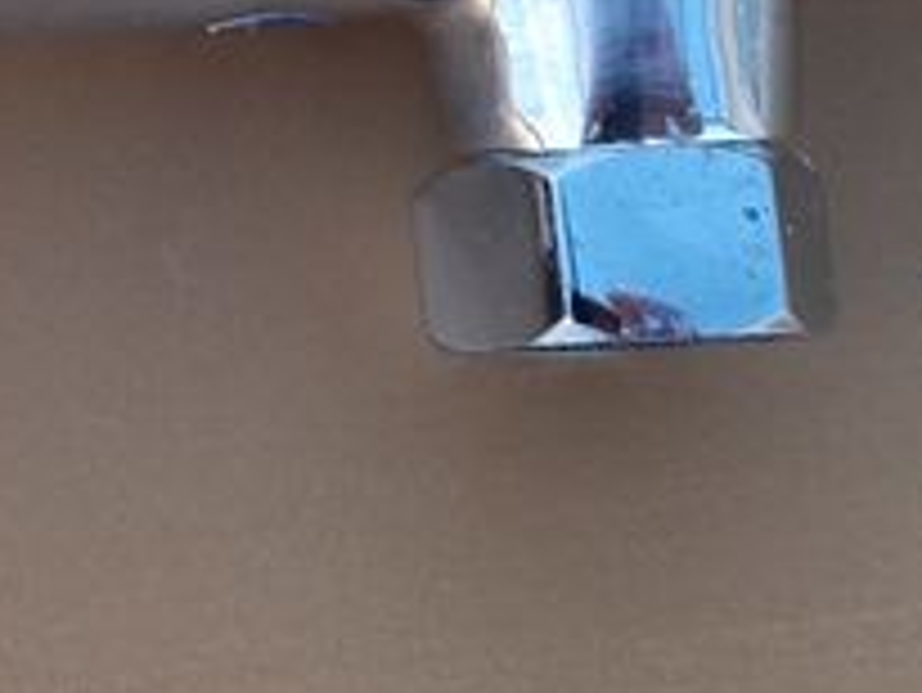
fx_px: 3251
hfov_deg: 15.4
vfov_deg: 11.6
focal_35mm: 122
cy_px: -374
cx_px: -252
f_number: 2
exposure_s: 1/100
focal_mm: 4.6
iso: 25
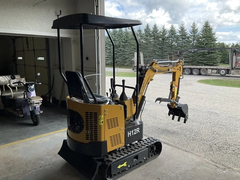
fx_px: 201
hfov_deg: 61.7
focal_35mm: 29
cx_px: 120
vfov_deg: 48.2
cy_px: 90
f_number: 1.8
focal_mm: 3
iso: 25
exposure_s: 1/295
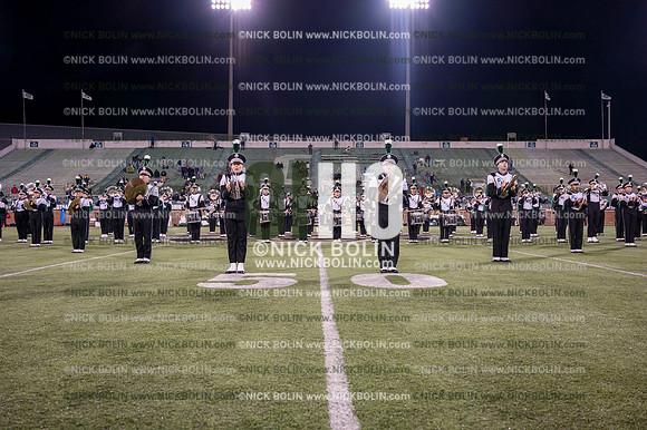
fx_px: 593
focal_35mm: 33
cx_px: 324
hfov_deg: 57.3
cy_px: 215
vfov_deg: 39.9
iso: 3200
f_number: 4
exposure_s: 1/640
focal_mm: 33
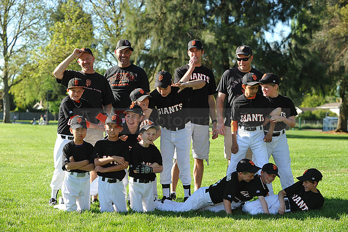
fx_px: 831
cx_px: 174
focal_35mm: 86
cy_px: 116
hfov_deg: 23.7
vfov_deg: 15.9
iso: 200
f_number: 5.6
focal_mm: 86
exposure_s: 1/400
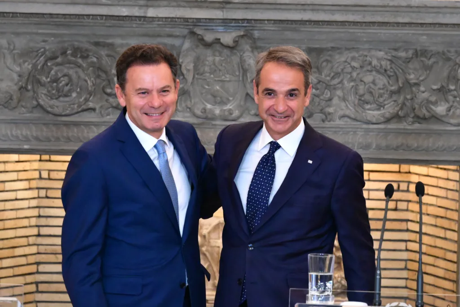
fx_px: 2684
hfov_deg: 9.8
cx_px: 230
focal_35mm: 210
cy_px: 154
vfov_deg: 6.5
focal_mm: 140
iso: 8000
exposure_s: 1/320
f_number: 5
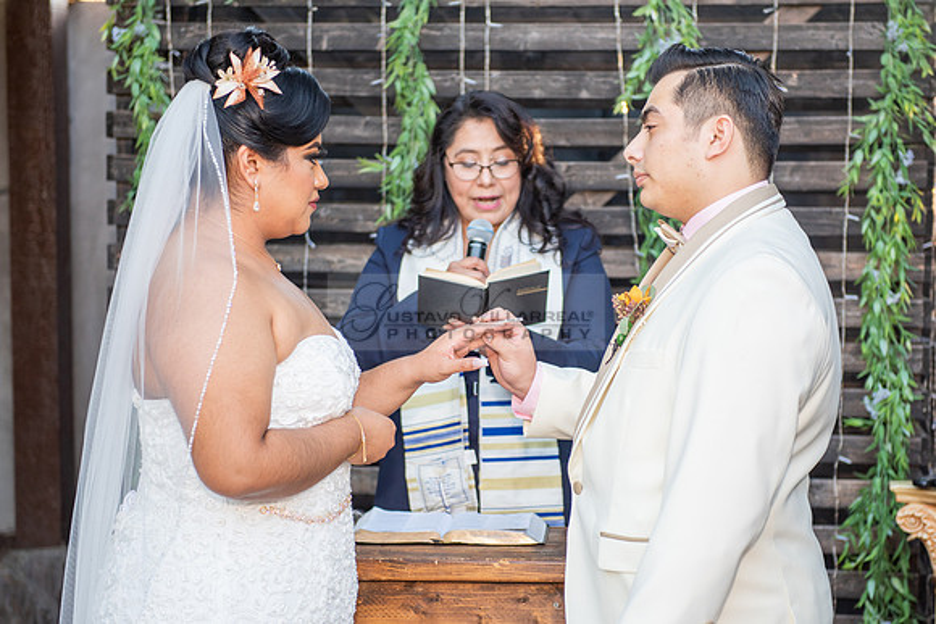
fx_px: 2129
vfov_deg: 16.7
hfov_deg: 24.8
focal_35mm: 82
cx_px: 511
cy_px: 360
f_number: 3.2
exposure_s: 1/250
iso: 500
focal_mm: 70
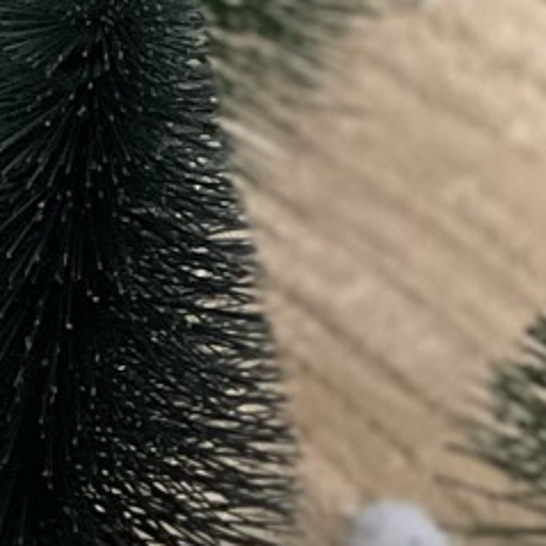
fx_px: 10404
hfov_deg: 3.0
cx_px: -1094
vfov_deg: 3.0
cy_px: 898
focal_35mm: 583
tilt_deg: -46.4
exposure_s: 1/121
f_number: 2.8
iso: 160
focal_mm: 9
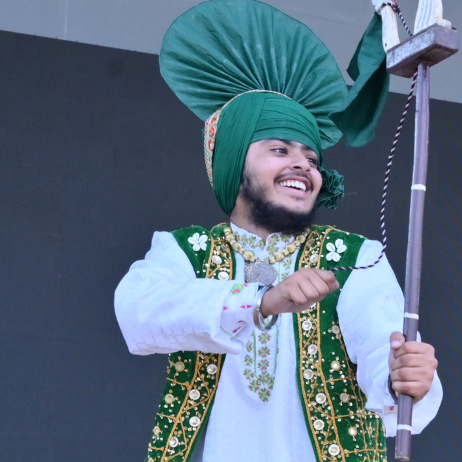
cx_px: 873
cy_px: 530
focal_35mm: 145
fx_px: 2189
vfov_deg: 11.8
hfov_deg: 11.1
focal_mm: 40
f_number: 8
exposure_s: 1/320
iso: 640
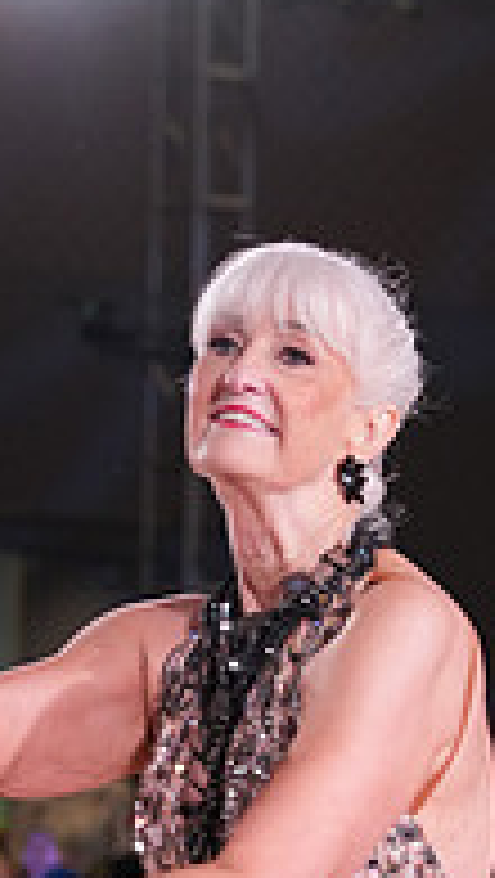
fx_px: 6589
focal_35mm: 283
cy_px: 1094
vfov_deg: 7.5
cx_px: 322
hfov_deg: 4.3
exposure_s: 1/500
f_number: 4
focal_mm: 91
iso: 2500
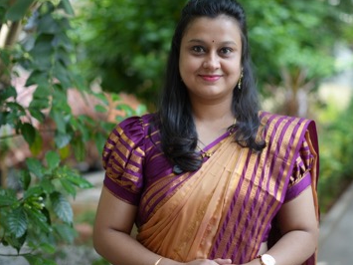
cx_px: 204
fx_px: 663
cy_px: 110
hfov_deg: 29.8
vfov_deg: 22.5
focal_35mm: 65
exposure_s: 1/250
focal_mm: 50
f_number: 1.8
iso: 125
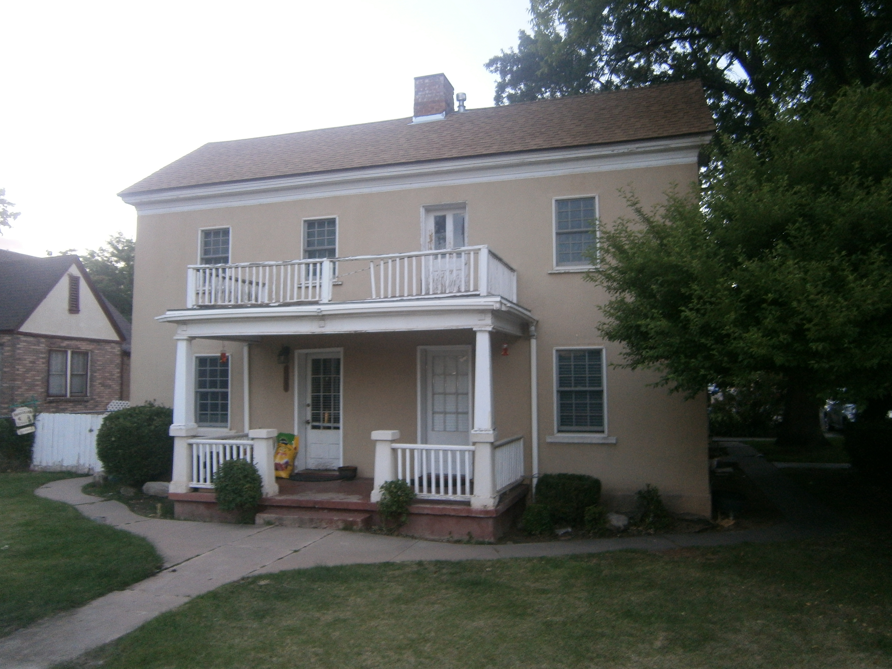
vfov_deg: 53.1
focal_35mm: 26
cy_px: 334
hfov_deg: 67.3
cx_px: 446
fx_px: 670
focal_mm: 4.7
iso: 125
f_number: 2.8
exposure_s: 1/30
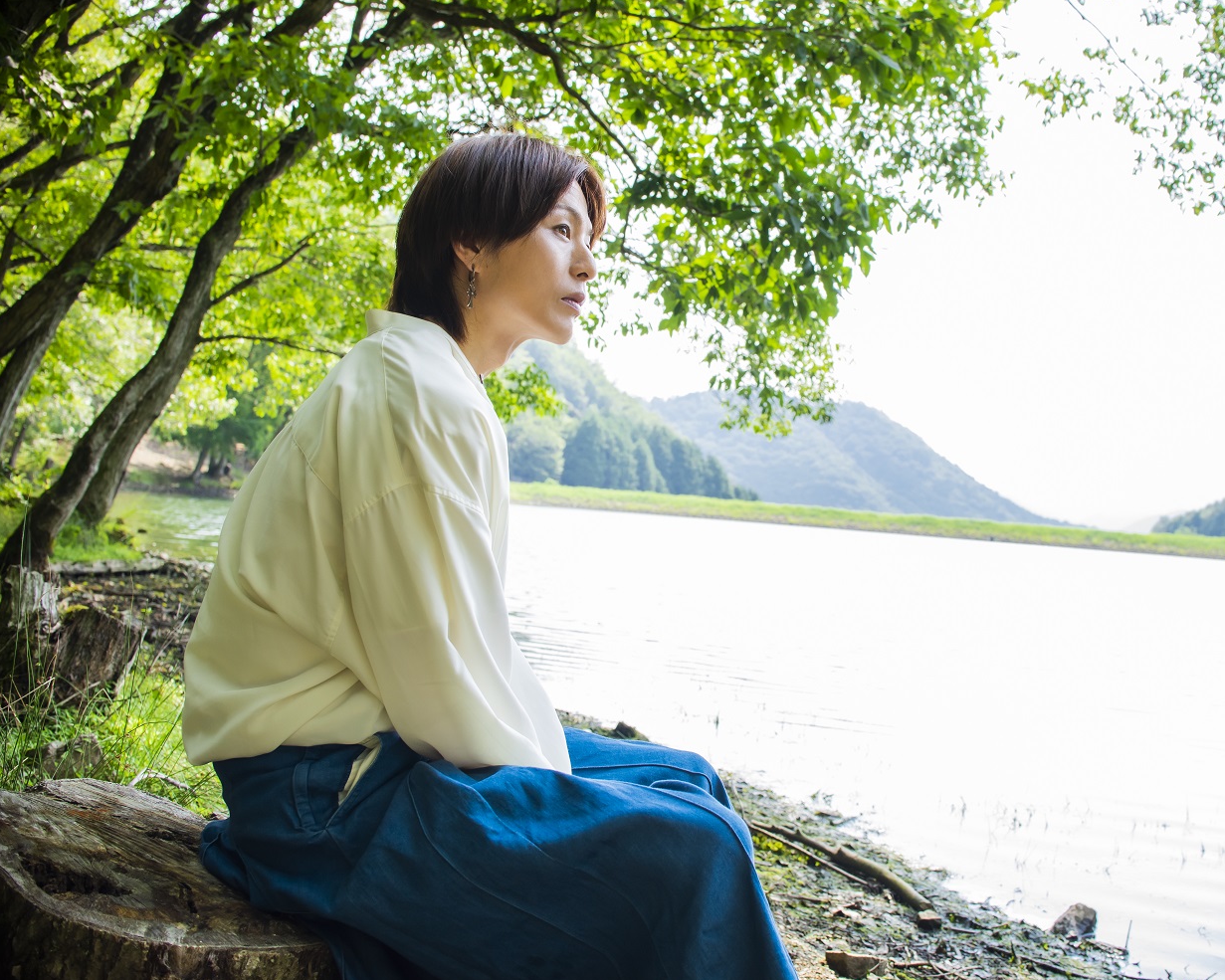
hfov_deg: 45.7
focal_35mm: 40
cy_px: 488
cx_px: 693
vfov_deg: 37.3
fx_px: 1450
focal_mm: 35
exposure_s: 1/250
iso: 400
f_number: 6.3
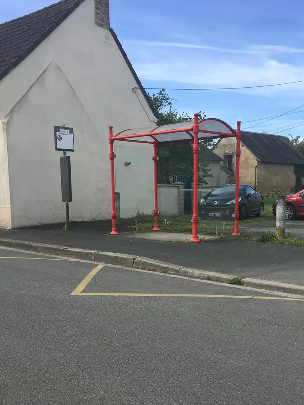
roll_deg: +0.0
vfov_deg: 47.2
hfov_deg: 36.7
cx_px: 179
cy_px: 266
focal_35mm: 39
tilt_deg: -9.7
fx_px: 457
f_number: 2.2
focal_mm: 4.15
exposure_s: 1/1183
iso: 25
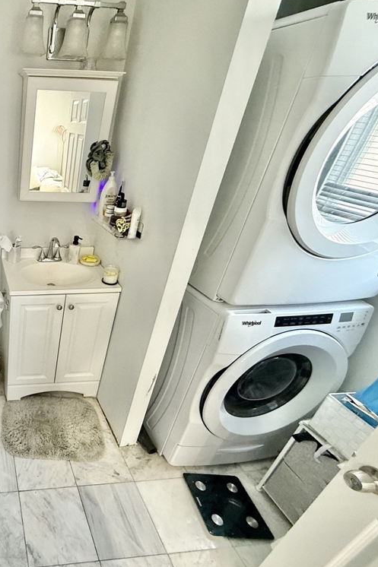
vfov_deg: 84.0
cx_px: -3
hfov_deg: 49.9
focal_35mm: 20
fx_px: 315
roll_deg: -0.9
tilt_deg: -26.8
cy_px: 284
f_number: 2.2
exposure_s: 1/60
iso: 500
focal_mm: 2.22
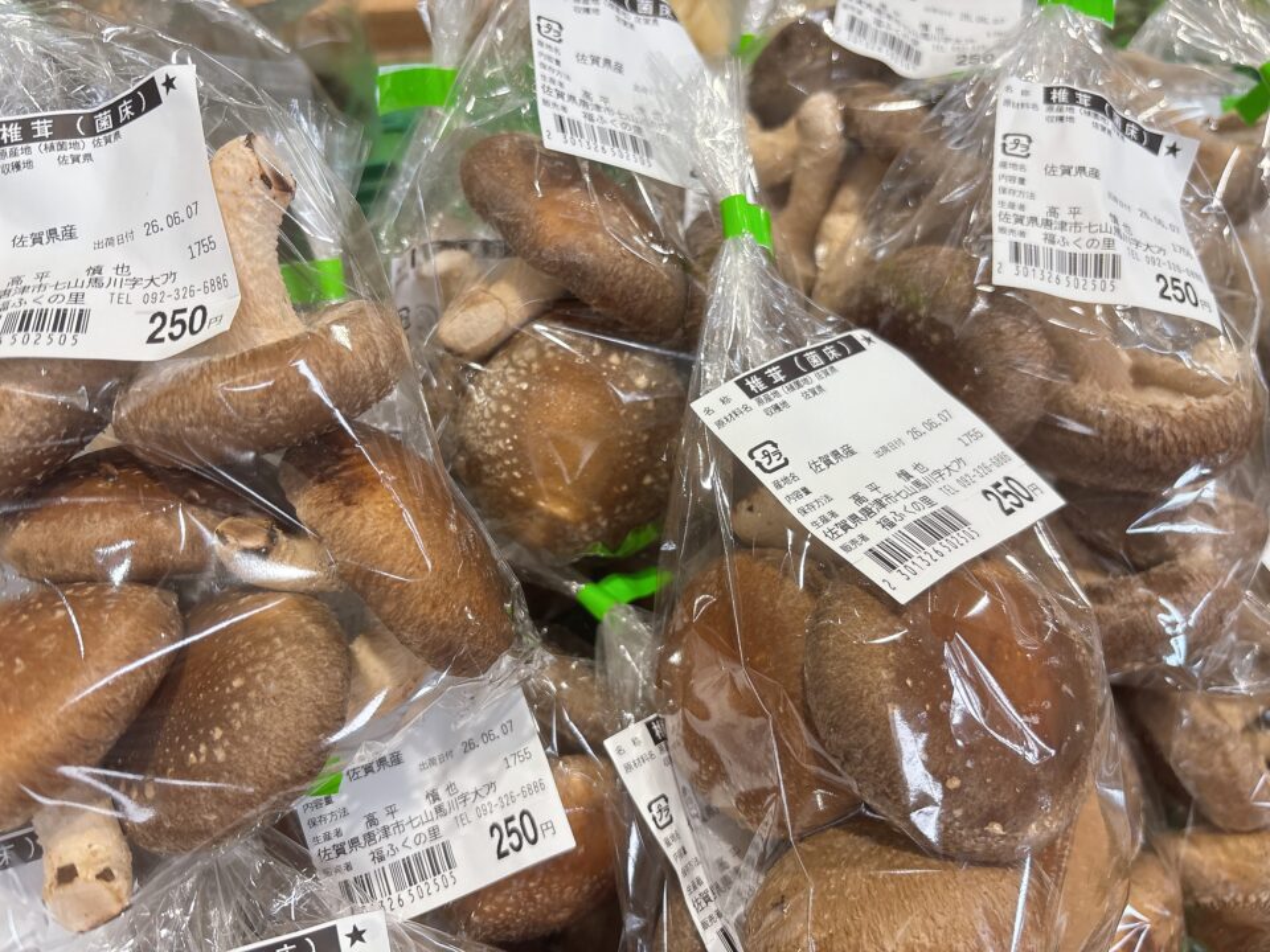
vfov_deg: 53.1
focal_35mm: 26
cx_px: 635
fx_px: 954
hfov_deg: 67.3
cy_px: 476
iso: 80
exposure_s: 1/60
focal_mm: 5.96
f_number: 1.6
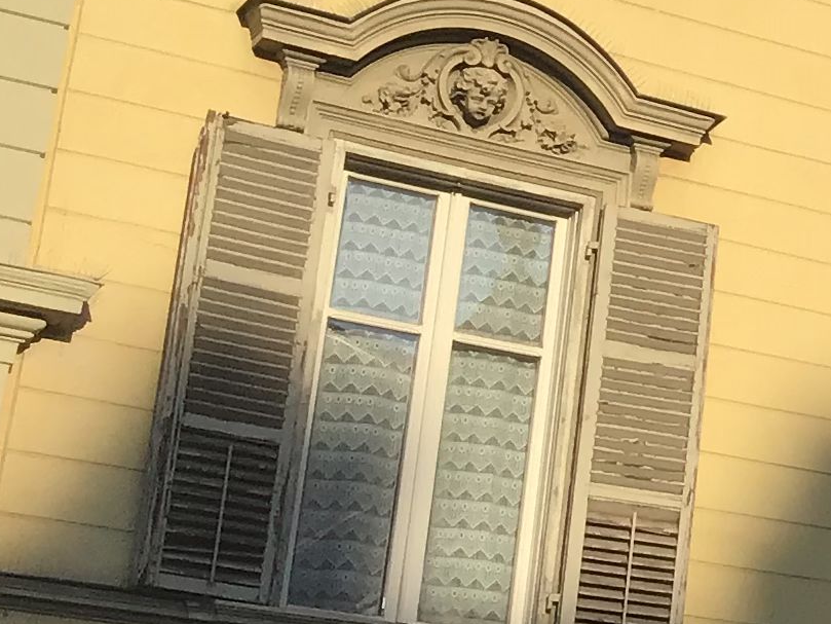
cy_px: 141
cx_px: 1586
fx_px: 3001
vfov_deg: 11.8
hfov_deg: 13.7
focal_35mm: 125
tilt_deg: +23.7
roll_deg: +2.4
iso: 25
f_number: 2.4
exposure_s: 1/1597
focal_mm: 3.3
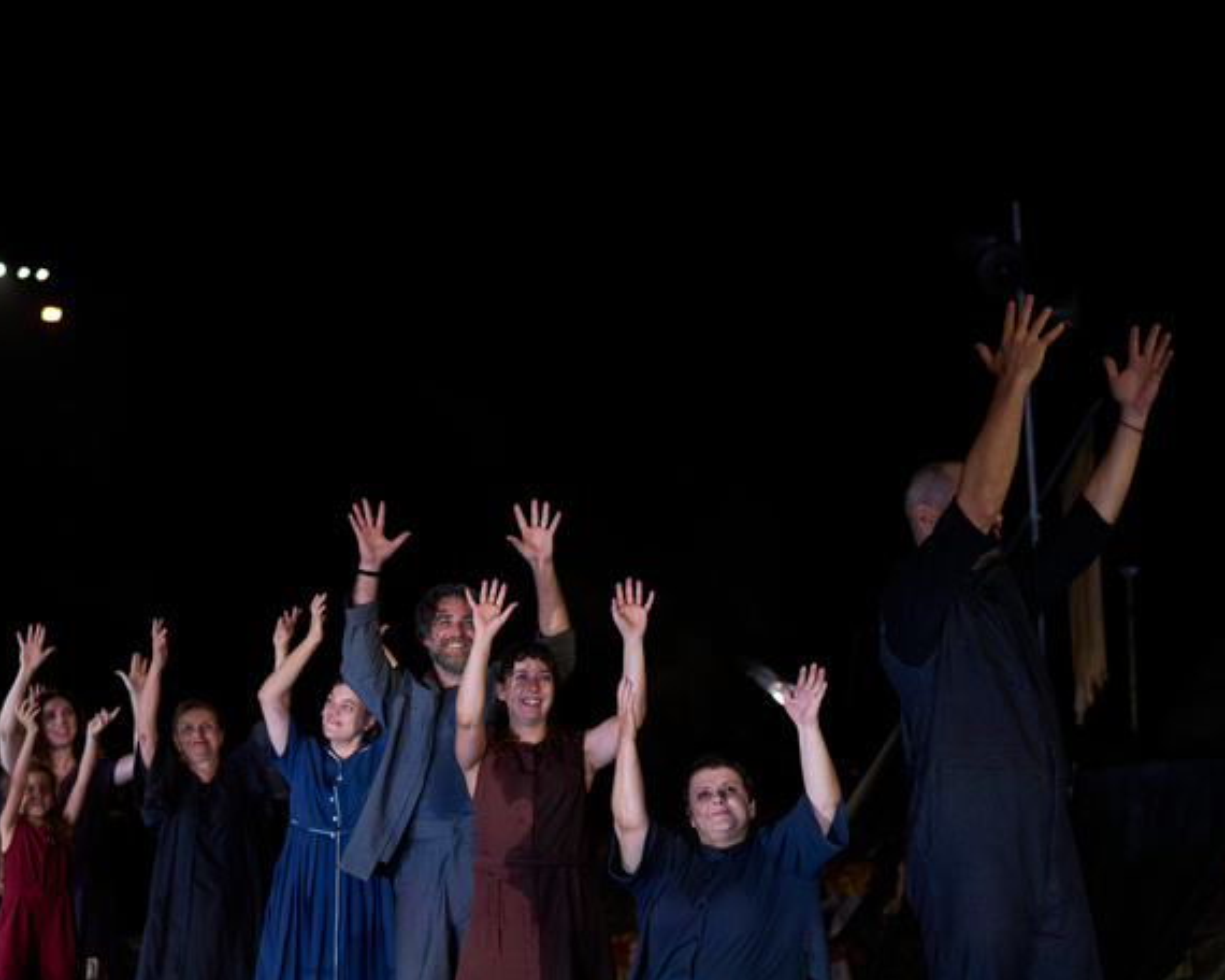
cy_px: 632
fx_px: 2139
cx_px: 522
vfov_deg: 25.7
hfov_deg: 31.9
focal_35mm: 59
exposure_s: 1/640
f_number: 1.4
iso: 200
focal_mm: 35
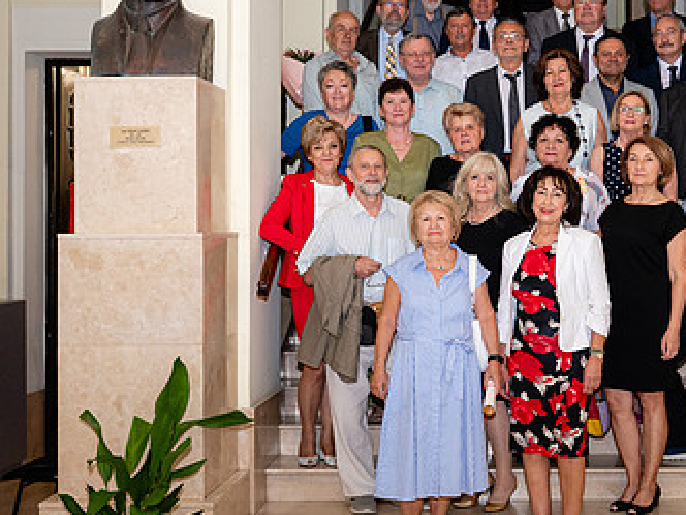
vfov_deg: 25.6
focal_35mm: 57
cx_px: 517
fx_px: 1130
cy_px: 223
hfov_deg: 33.1
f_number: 5
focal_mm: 34
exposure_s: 1/200
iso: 2500
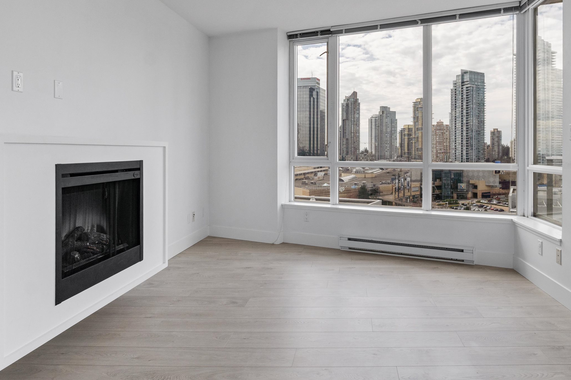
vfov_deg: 51.2
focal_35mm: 25
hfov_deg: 70.9
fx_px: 393
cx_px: 355
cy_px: 141
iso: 100
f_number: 10
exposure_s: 1/50
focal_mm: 11
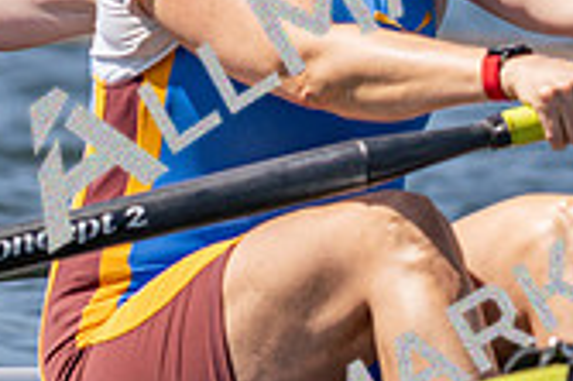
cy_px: -74
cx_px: -264
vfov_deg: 1.6
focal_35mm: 853
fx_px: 13563
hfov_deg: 2.4
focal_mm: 245
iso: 250
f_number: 5.6
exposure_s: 1/2000
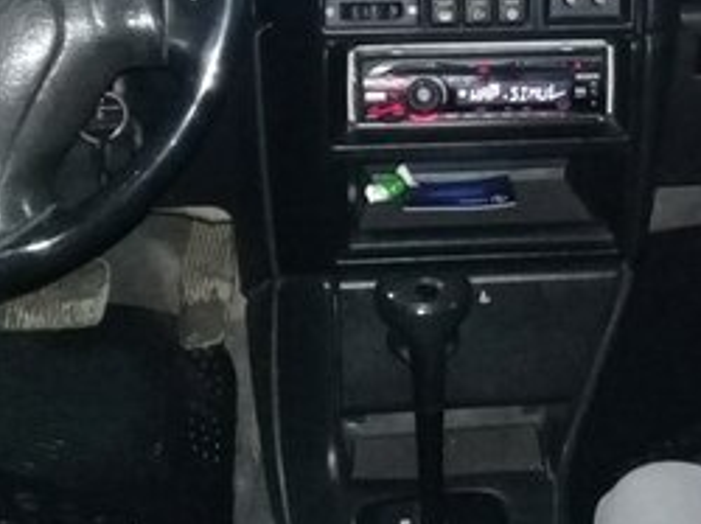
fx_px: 1659
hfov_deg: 23.7
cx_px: 510
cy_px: -99
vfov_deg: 17.2
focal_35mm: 82
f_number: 2.2
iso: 640
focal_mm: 3.3
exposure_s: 1/17
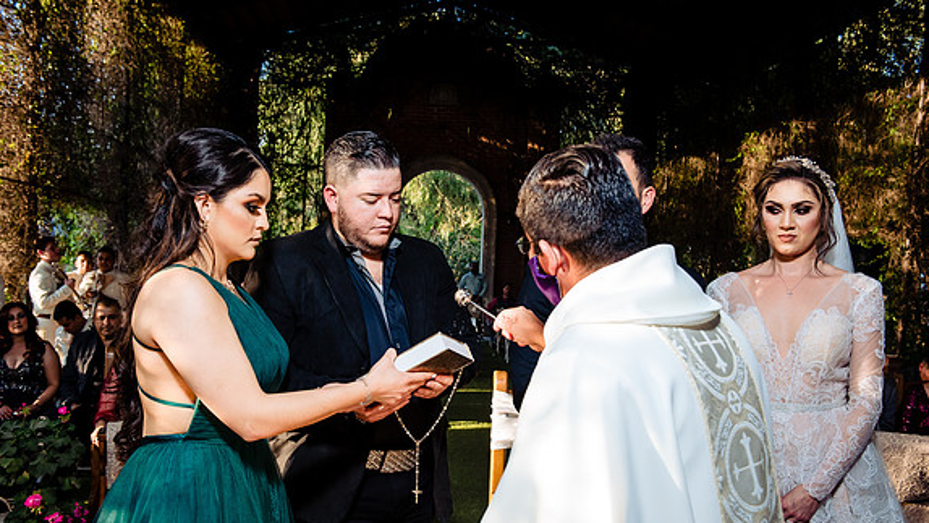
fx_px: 887
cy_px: 310
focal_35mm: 36
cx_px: 466
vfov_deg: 32.8
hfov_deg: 55.3
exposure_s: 1/200
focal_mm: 34
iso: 800
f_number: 6.3
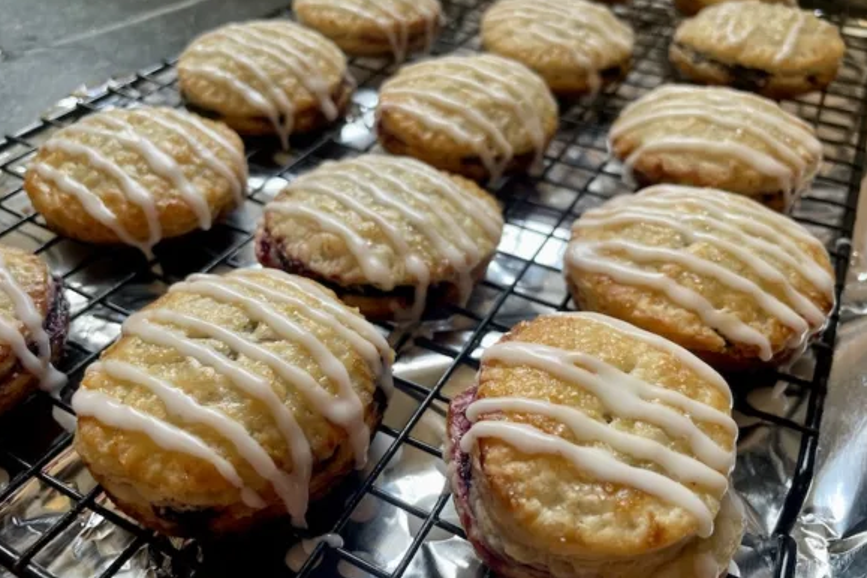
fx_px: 674
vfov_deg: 46.3
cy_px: 322
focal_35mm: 28
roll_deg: -2.2
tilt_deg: -42.1
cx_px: 436
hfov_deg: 65.5
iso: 125
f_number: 1.6
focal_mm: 4.2
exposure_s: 1/121
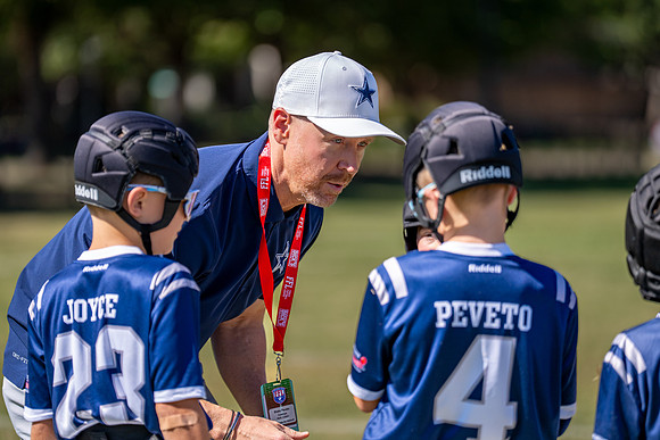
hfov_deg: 10.5
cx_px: 318
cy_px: 209
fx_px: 3591
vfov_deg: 7.0
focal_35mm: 196
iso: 160
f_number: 2.8
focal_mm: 178
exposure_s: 1/2500
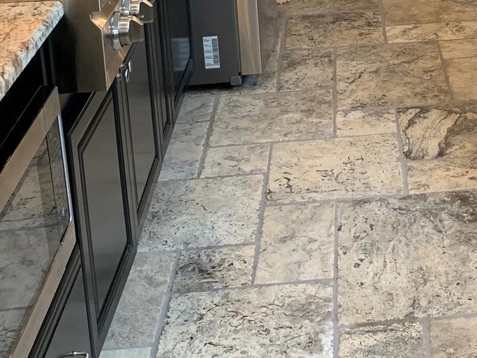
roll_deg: +1.4
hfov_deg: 24.0
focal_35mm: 78
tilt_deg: -14.7
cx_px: 474
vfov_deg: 17.8
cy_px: -96
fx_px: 1075
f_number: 1.8
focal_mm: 4.25
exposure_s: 1/60
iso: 125
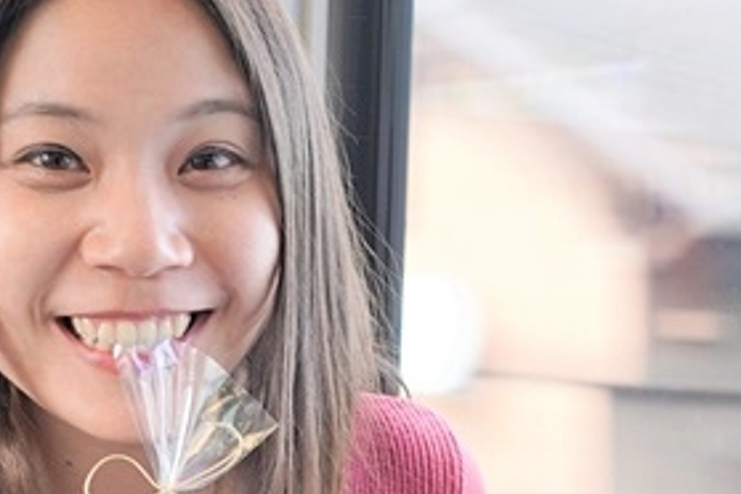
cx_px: 282
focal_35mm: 86
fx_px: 1770
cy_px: 376
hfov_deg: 23.6
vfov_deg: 15.8
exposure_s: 1/30
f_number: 5.6
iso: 500
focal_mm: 30
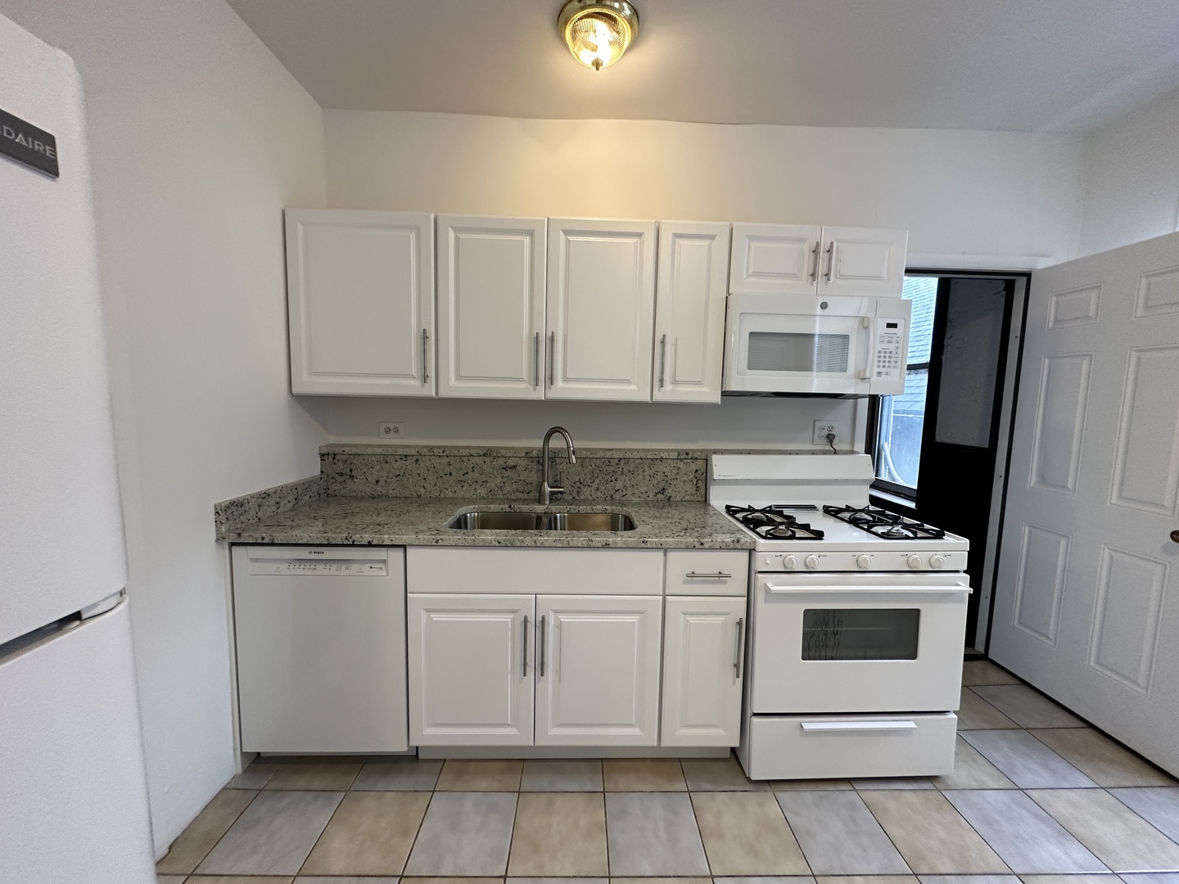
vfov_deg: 85.7
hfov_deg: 102.1
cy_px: 442
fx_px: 477
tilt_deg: -5.6
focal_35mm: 14
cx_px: 590
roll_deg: -1.1
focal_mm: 2.22
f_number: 2.2
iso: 200
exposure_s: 1/60
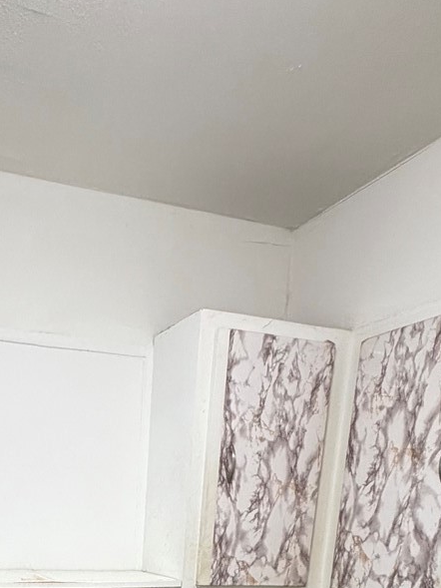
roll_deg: -1.4
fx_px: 645
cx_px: 86
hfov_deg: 36.4
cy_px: 681
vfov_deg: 38.3
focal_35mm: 38
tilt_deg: -13.2
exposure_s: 1/60
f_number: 2.2
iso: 200
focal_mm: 2.22
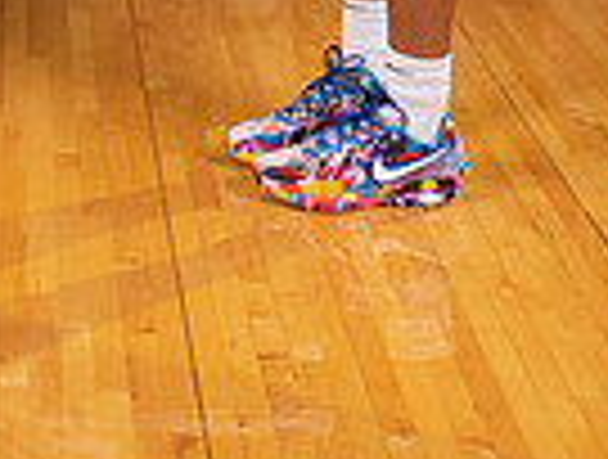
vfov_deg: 11.3
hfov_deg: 16.7
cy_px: -544
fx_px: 2025
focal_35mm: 115
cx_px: -23
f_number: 7.1
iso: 320
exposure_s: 1/320
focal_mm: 36
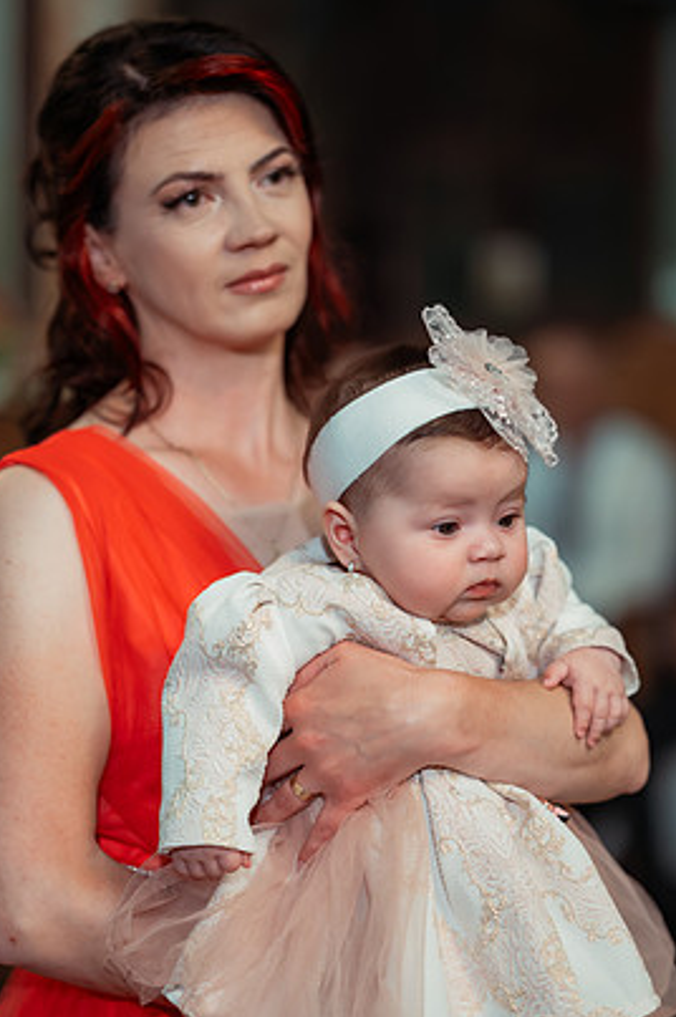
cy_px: 560
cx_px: 359
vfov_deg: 21.5
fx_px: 2680
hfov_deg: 14.4
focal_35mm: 95
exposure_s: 1/250
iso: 1600
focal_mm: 85
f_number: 2
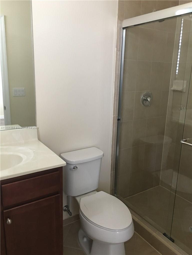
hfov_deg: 48.2
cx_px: 96
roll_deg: -2.6
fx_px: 214
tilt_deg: -12.8
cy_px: 128
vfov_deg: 61.7
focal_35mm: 29
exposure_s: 1/4
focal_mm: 4.15
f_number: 2.2
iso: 50
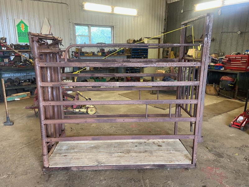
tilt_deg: -14.7
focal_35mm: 26
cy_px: 94
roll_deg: +0.5
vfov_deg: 53.1
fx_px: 187
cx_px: 124
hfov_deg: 67.3
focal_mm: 4.25
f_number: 1.8
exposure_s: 1/60
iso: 100
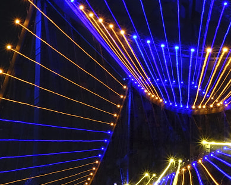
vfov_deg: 13.7
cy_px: 133
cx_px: 181
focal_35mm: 112
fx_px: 766
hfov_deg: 17.0
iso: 250
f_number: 14
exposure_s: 15
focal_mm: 19.6
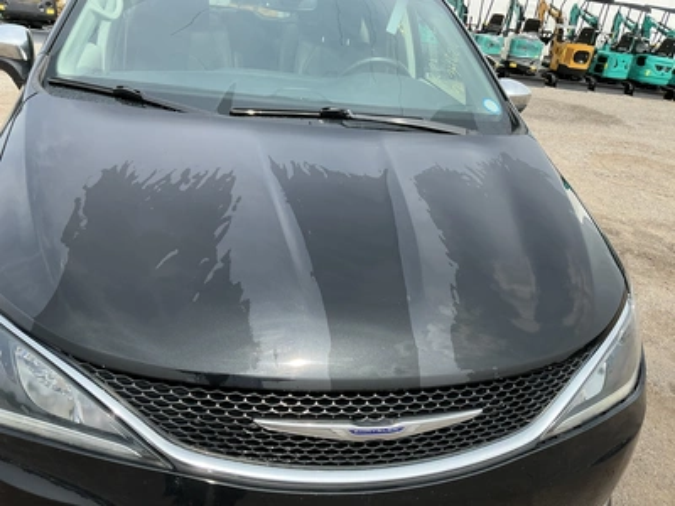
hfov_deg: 63.4
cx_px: 338
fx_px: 546
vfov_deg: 49.7
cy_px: 253
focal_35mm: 28
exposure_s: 1/816
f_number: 1.8
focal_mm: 3
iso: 25
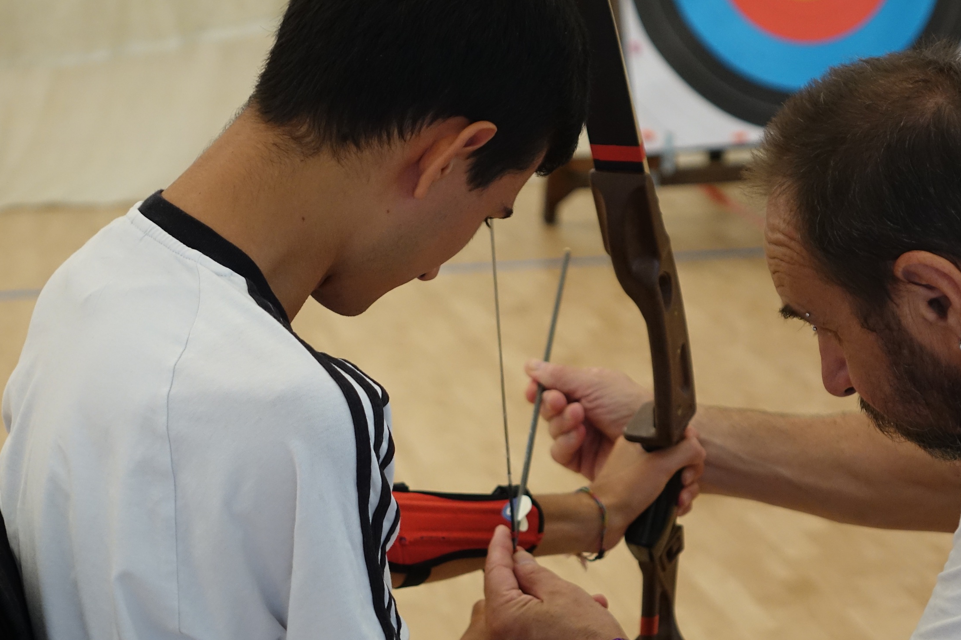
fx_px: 3069
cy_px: 375
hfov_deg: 17.8
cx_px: 515
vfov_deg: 11.9
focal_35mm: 115
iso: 640
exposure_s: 1/400
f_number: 2.8
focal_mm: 34
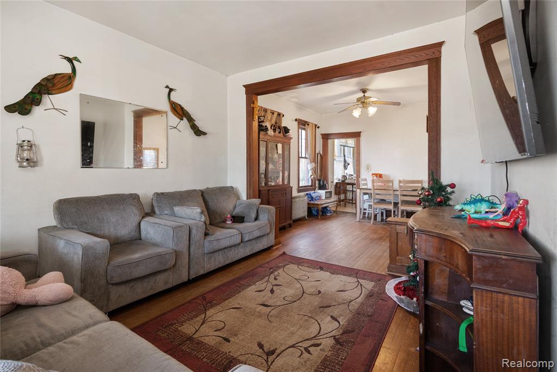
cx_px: 278
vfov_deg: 43.6
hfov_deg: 61.9
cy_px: 186
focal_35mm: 30
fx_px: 464
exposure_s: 1/5
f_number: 9
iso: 320
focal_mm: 30
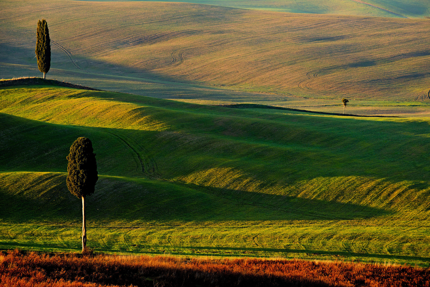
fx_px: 2390
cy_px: 144
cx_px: 215
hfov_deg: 10.3
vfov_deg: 6.9
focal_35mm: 200
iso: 200
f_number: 8
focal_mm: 200
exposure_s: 1/250
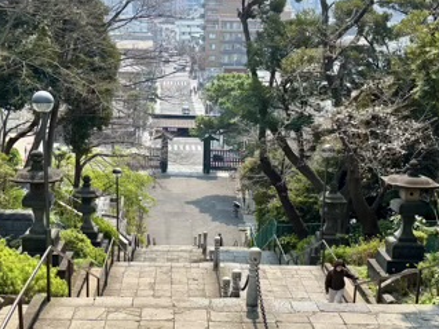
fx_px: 723
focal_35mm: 57
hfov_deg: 33.7
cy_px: 221
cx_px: 179
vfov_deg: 25.5
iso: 50
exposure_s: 1/1567
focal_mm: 5.96
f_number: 1.6
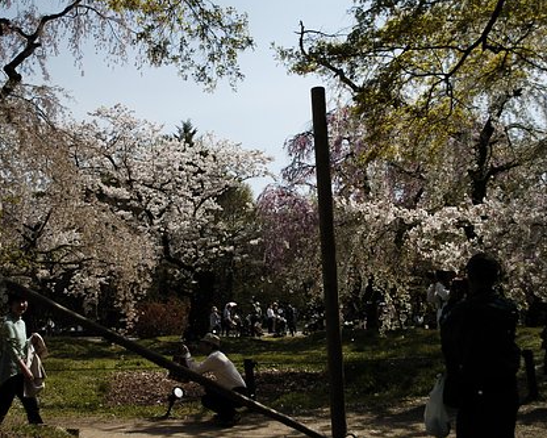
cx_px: 242
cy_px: 216
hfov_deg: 47.8
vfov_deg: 39.2
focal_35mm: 38
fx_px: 615
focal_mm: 22
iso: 400
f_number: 4
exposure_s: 1/3000
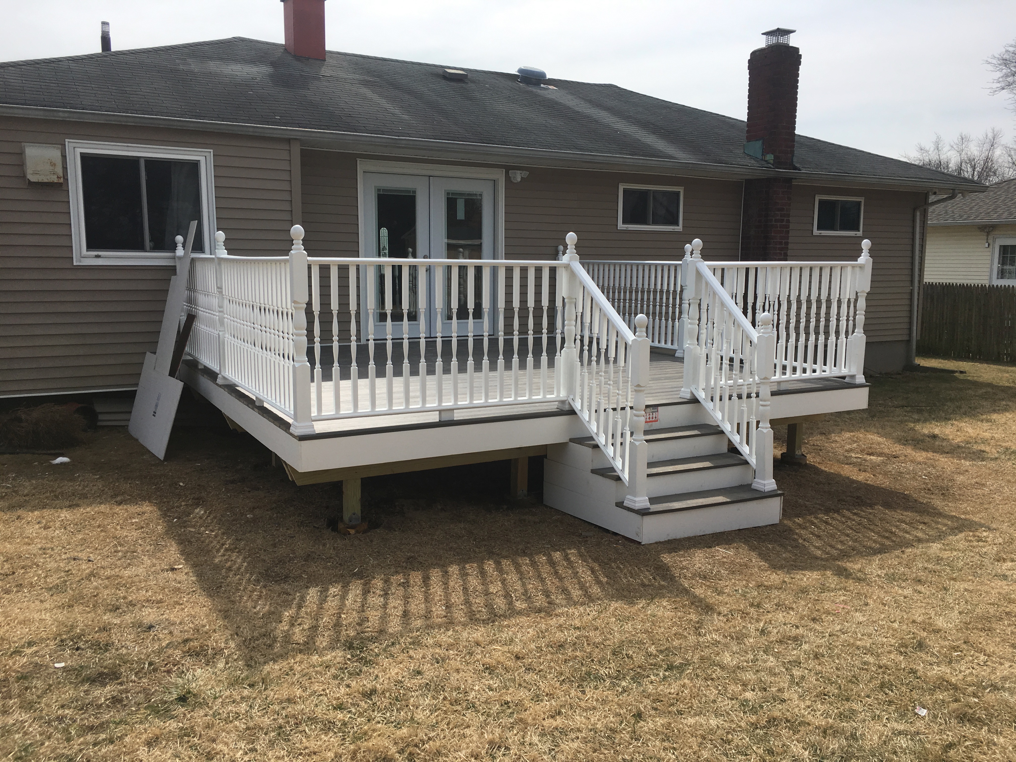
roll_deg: -1.1
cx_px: 508
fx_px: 851
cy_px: 381
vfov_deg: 48.2
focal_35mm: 29
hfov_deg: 61.7
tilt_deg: -6.8
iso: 25
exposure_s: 1/2137
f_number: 2.2
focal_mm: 4.15
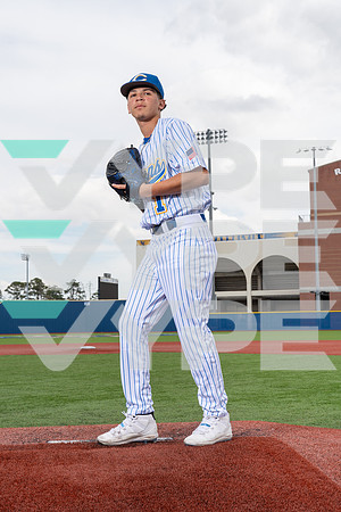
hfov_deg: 28.6
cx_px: 170
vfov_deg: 41.9
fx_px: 668
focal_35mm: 47
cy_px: 256
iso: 100
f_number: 8
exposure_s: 1/250
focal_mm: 47
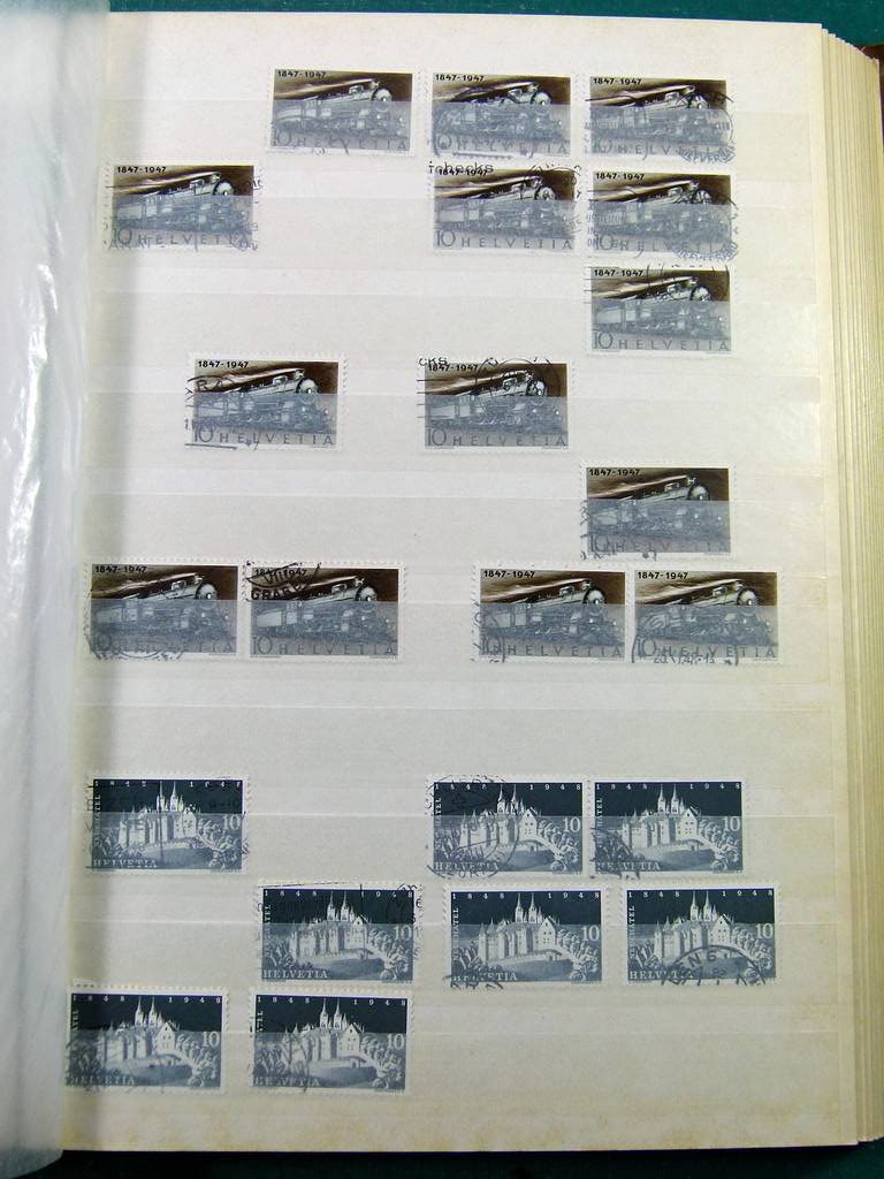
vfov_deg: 52.6
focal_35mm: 35
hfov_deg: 40.7
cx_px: 442
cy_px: 590
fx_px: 1192
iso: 100
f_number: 4
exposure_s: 1/125
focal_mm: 6.3
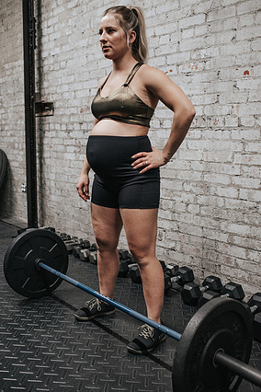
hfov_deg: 35.9
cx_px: 127
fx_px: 402
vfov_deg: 51.9
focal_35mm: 37
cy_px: 205
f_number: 3.2
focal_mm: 35
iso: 800
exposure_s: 1/250
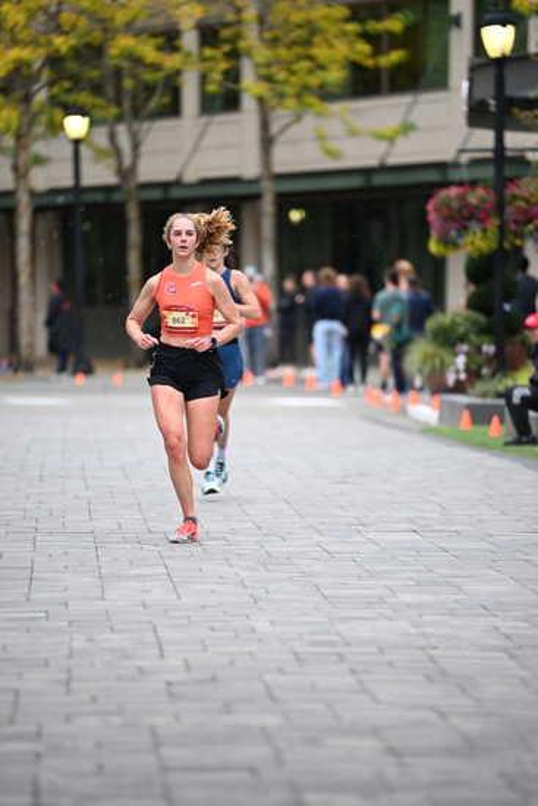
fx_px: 4480
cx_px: 269
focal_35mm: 200
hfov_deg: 6.9
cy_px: 403
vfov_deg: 10.3
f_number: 2.8
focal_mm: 200
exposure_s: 1/1600
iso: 1250
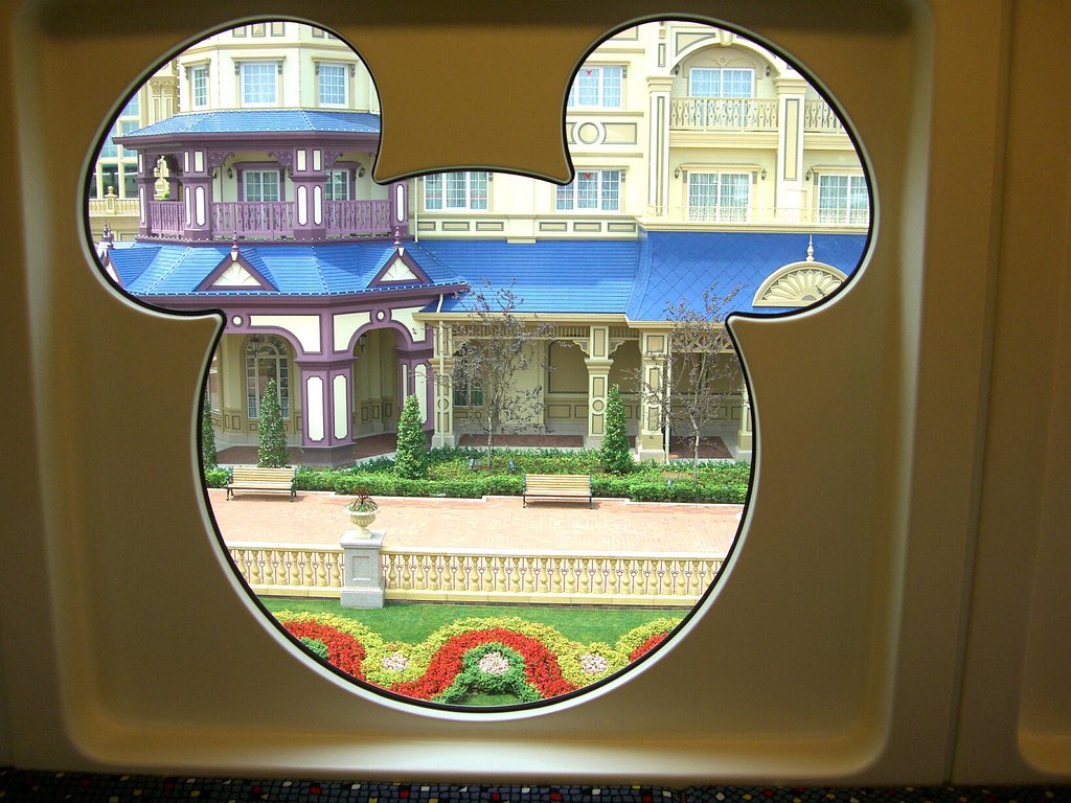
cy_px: 402
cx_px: 536
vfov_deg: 37.7
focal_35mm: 38
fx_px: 1176
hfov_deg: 49.0
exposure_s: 1/200
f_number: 2.8
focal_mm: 7.9
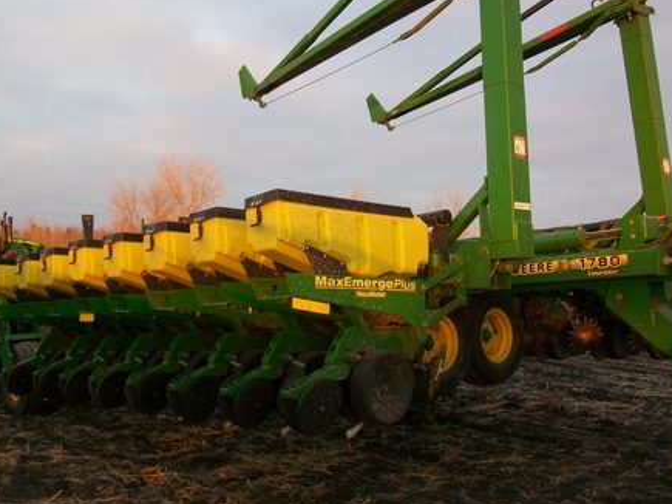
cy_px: 233
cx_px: 338
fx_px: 776
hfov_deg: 46.8
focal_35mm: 40
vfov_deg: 35.9
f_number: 2.8
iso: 64
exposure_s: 1/60
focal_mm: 5.7
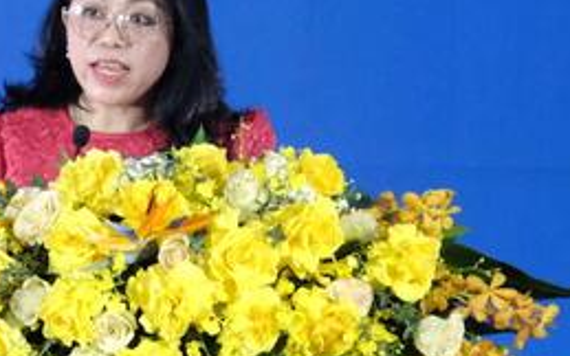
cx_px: 7
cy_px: 144
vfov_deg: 1.4
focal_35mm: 944
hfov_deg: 2.2
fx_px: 14668
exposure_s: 1/125
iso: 4000
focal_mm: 200
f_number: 8
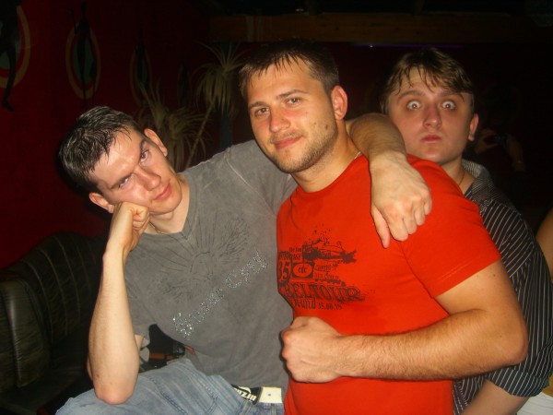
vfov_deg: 37.7
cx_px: 276
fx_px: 607
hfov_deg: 49.0
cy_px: 208
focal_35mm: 38
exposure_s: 1/60
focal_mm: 7.9
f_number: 2.8
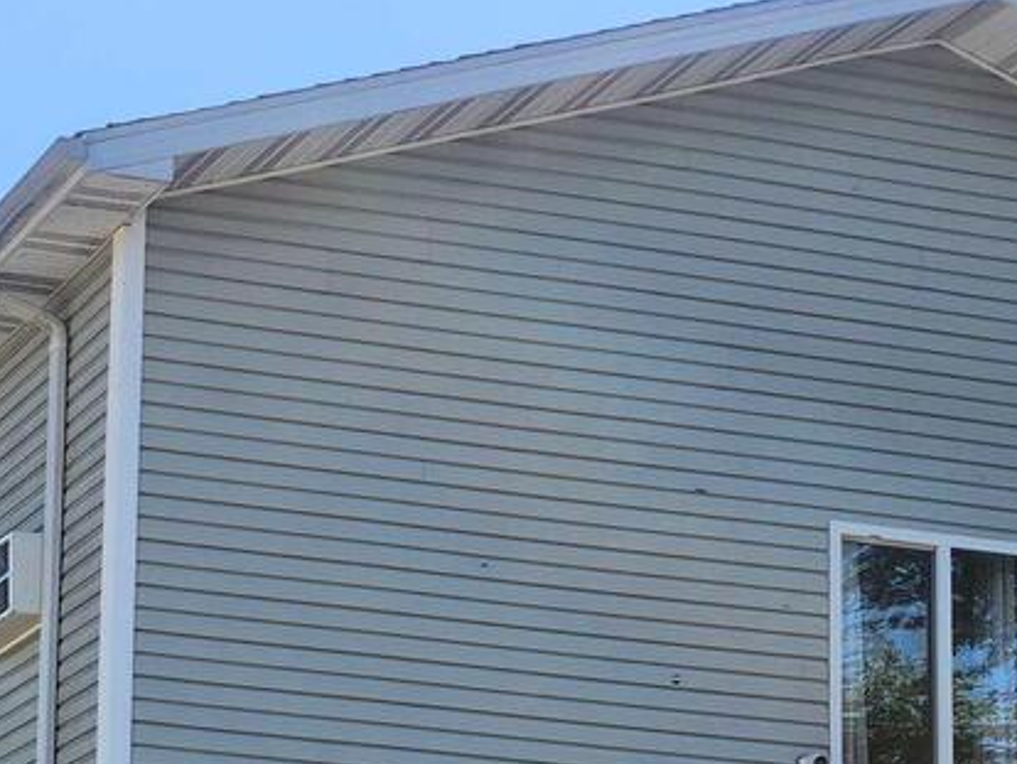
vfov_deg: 17.0
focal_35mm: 80
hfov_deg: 20.2
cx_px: -602
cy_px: 1081
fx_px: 2352
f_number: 1.8
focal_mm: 5.4
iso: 20
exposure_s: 1/820
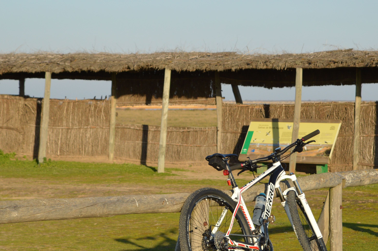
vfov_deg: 8.9
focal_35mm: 154
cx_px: 207
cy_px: 134
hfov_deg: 13.3
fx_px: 1616
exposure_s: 1/800
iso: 200
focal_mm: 50
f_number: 5.6
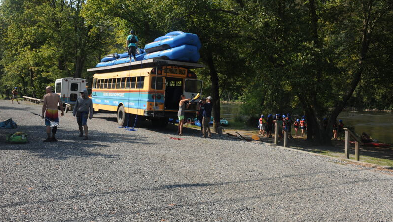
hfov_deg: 54.0
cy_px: 90
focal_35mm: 37
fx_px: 386
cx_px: 196
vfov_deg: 31.9
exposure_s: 1/250
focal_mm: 35
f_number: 11
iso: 250
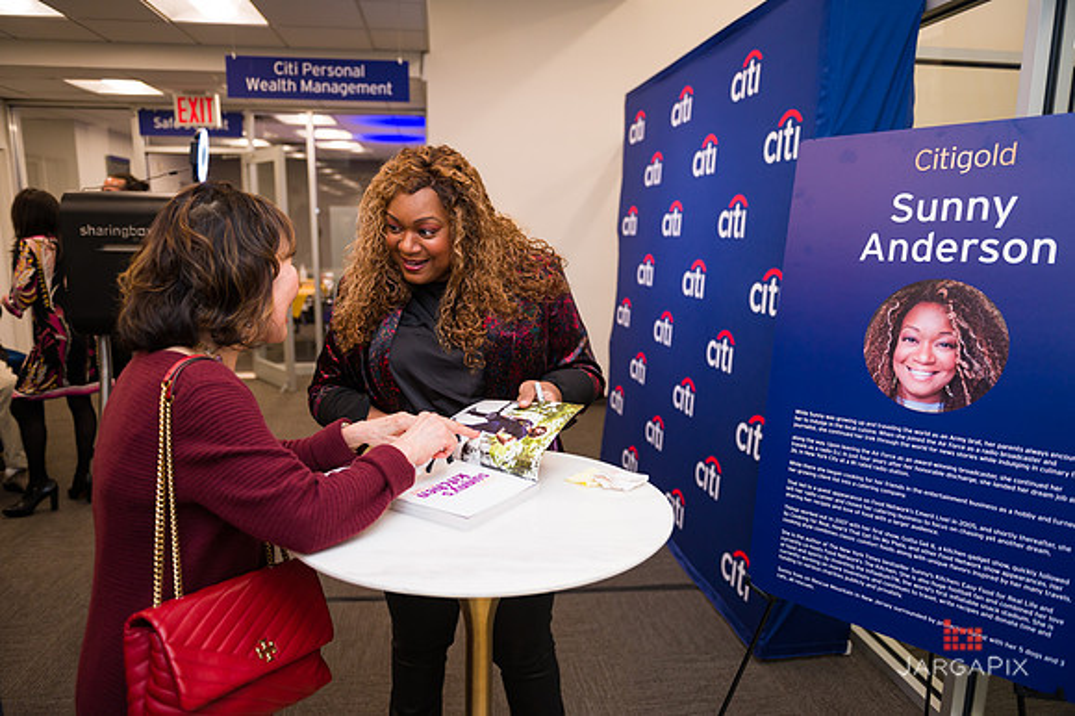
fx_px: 716
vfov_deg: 53.1
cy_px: 358
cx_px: 538
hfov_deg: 73.8
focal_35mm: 24
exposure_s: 1/200
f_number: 3.2
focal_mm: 24
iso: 400
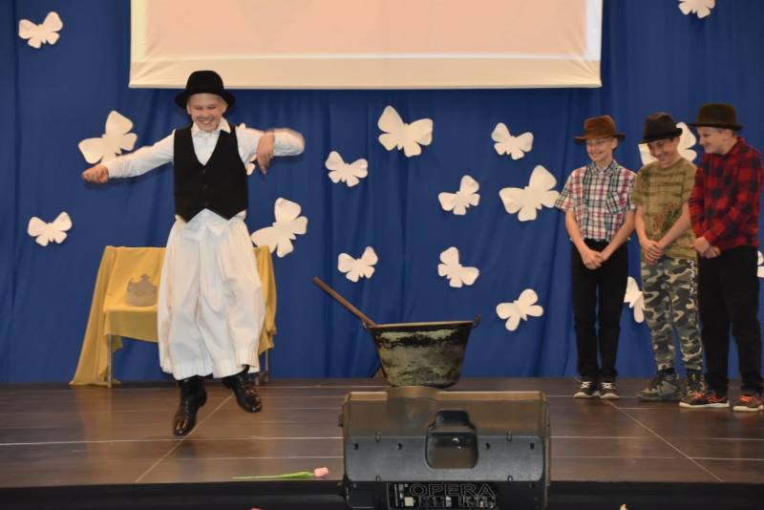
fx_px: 2547
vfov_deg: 11.4
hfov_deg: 17.1
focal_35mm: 120
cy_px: 255
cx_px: 382
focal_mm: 80
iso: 1250
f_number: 5.3
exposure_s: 1/60
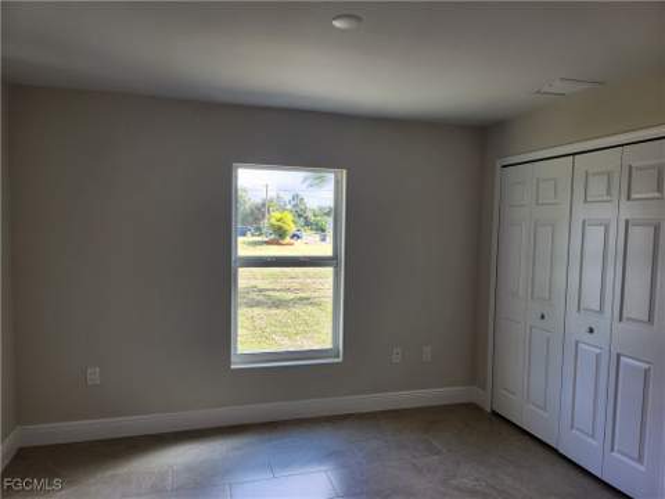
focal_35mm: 24
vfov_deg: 56.8
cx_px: 332
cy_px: 250
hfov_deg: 71.6
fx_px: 461
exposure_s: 1/180
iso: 64
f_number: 1.8
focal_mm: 5
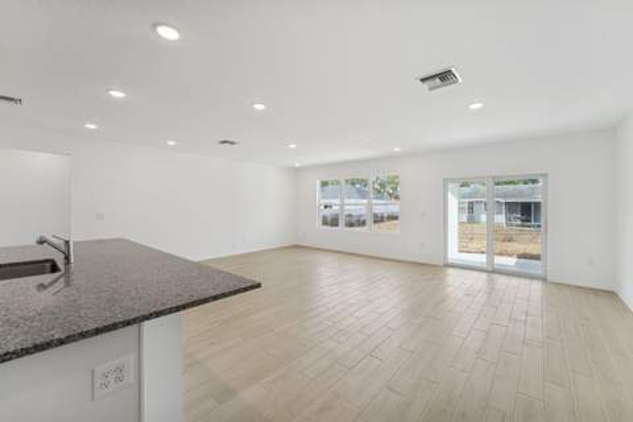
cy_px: 211
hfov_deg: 104.3
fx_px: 246
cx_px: 316
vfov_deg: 81.2
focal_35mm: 14
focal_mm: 14
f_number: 8
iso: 200
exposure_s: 1/15
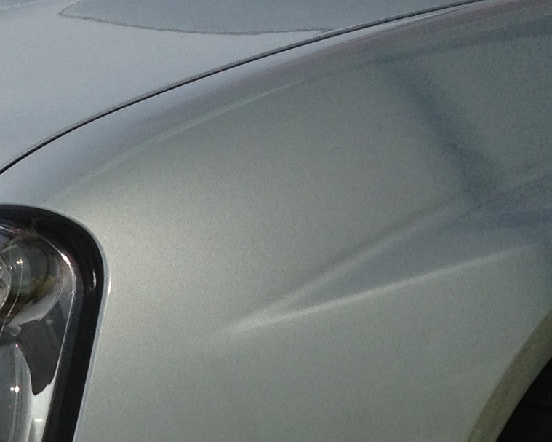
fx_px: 2401
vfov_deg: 10.1
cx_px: -269
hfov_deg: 12.5
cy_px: 708
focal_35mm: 147
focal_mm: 4.28
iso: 50
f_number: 2.4
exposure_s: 1/2513
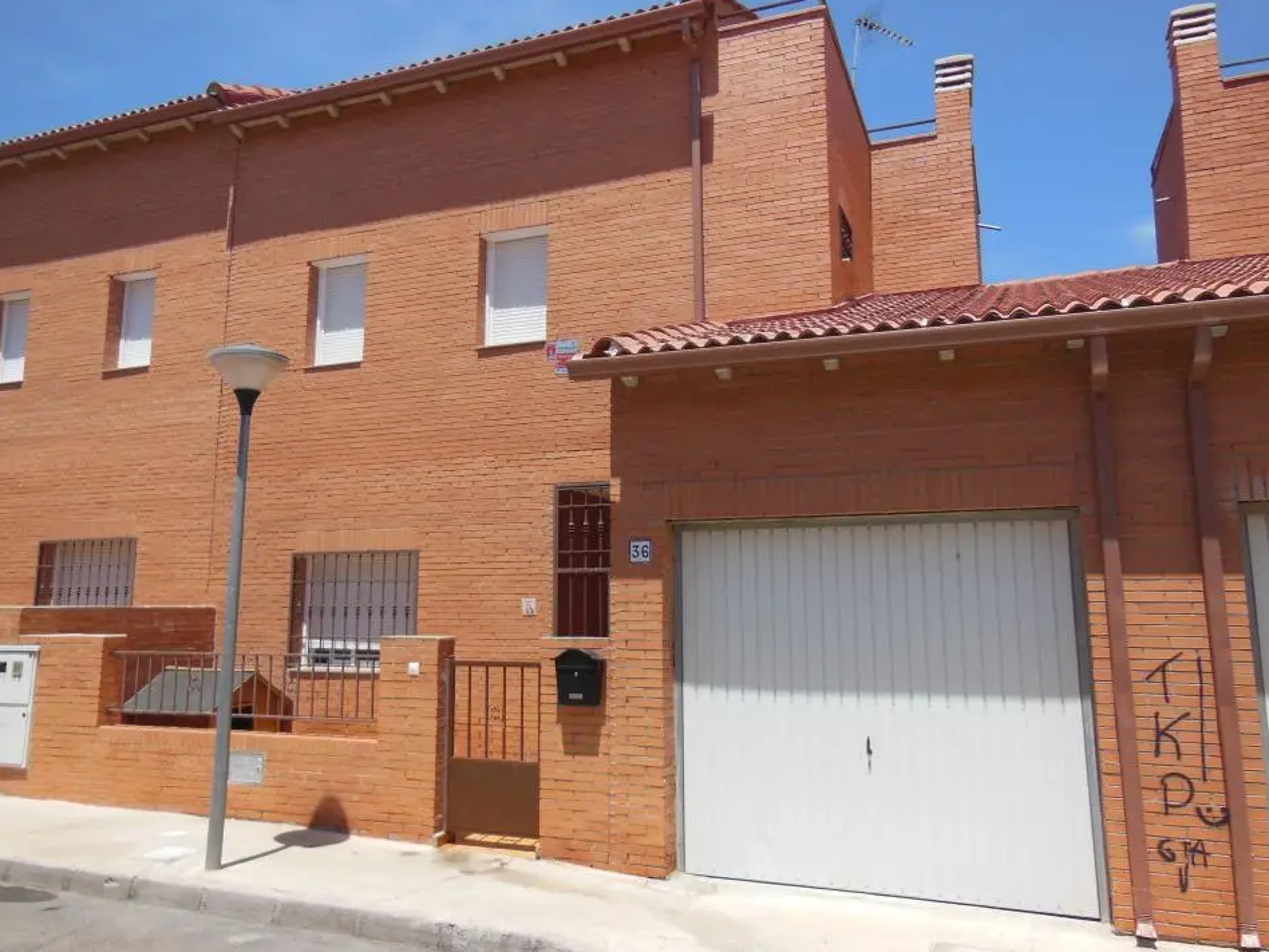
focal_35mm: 27
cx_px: 596
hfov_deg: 65.3
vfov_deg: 51.3
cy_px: 458
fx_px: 990
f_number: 3.5
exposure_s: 1/1250
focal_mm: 4.5
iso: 125
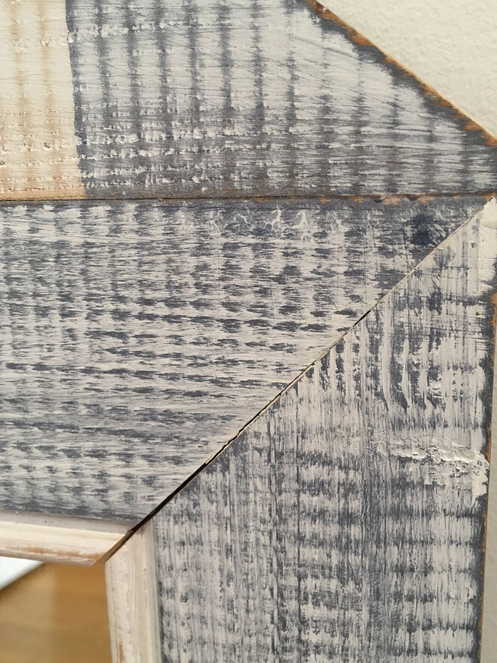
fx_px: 651
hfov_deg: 41.8
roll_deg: +4.6
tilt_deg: -22.6
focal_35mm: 34
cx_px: 271
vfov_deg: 54.0
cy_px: 332
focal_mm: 4.15
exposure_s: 1/33
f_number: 2.2
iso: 125
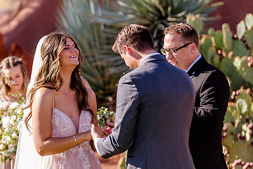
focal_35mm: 204
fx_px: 1434
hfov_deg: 10.1
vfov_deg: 6.7
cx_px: 91
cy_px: 70
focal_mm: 135
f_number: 3.2
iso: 200
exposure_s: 1/800
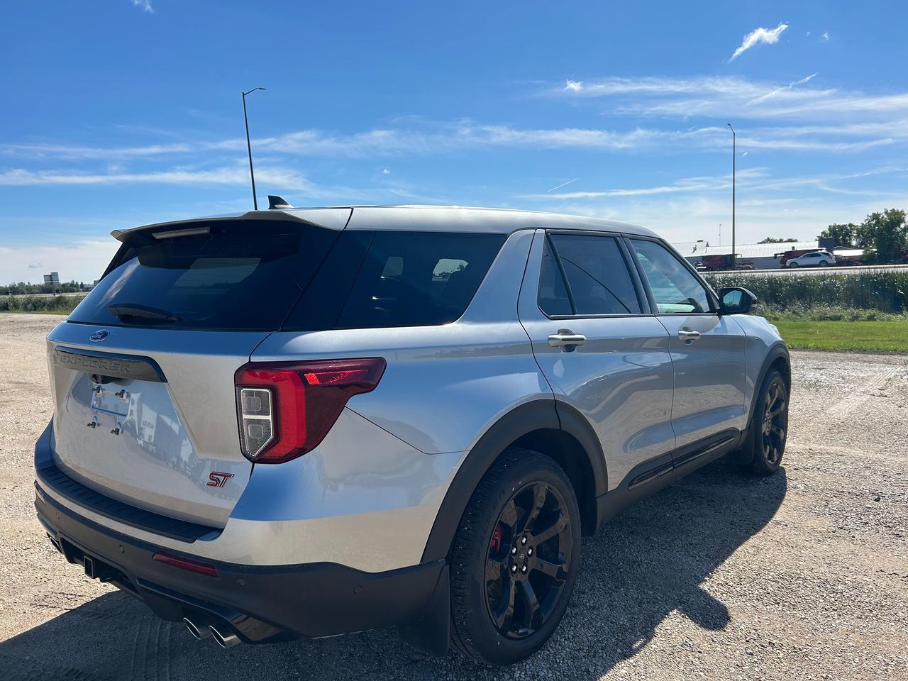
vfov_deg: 53.1
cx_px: 454
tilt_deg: -6.0
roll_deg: +2.7
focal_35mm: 26
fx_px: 682
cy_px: 340
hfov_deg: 67.3
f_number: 1.5
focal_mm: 5.7
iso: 50
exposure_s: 1/5882
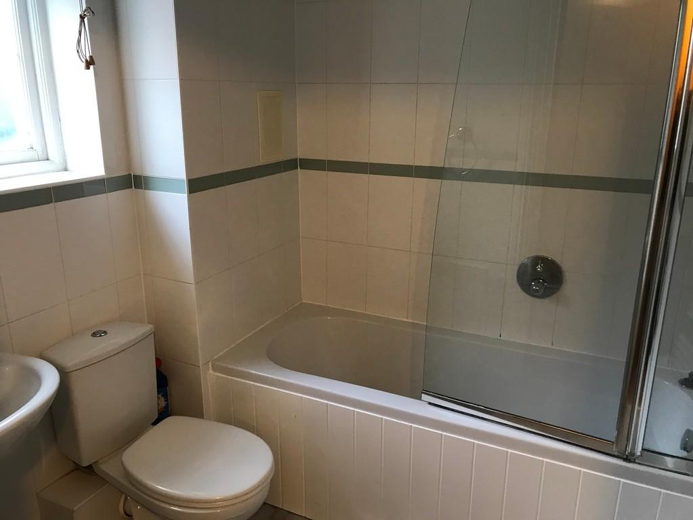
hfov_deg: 63.4
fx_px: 561
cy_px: 260
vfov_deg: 49.7
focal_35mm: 28
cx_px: 346
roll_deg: -1.0
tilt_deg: -12.8
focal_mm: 3.99
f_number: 1.8
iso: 50
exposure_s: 1/17
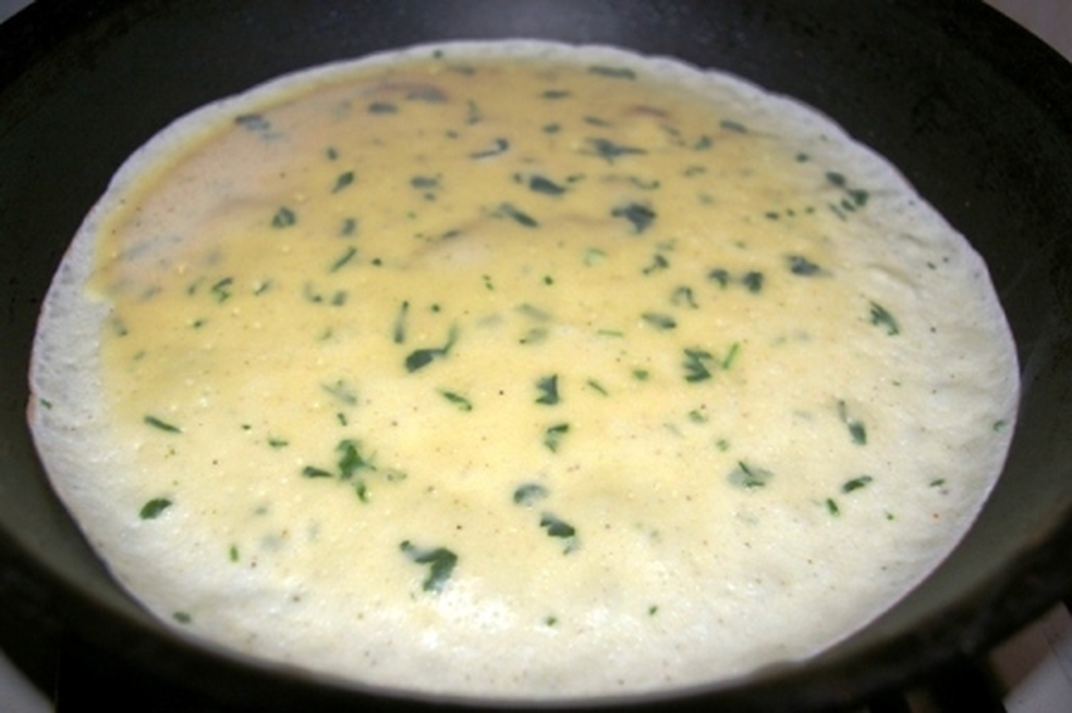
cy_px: 356
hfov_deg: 59.5
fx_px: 937
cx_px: 536
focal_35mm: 32
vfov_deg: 41.7
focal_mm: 21
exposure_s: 1/40
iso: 200
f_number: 4
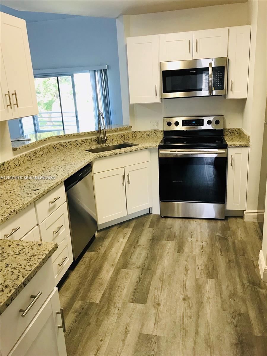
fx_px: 288
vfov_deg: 63.4
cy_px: 178
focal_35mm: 28
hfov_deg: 49.7
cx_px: 134
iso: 20
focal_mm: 3.99
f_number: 1.8
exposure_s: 1/30
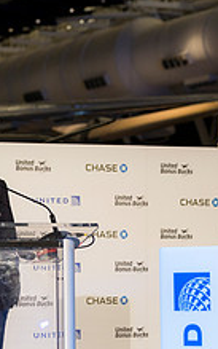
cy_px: 276
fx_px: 1567
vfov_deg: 12.6
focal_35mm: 165
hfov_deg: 7.9
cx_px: -2
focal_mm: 61
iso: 720
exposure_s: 1/160
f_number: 2.8
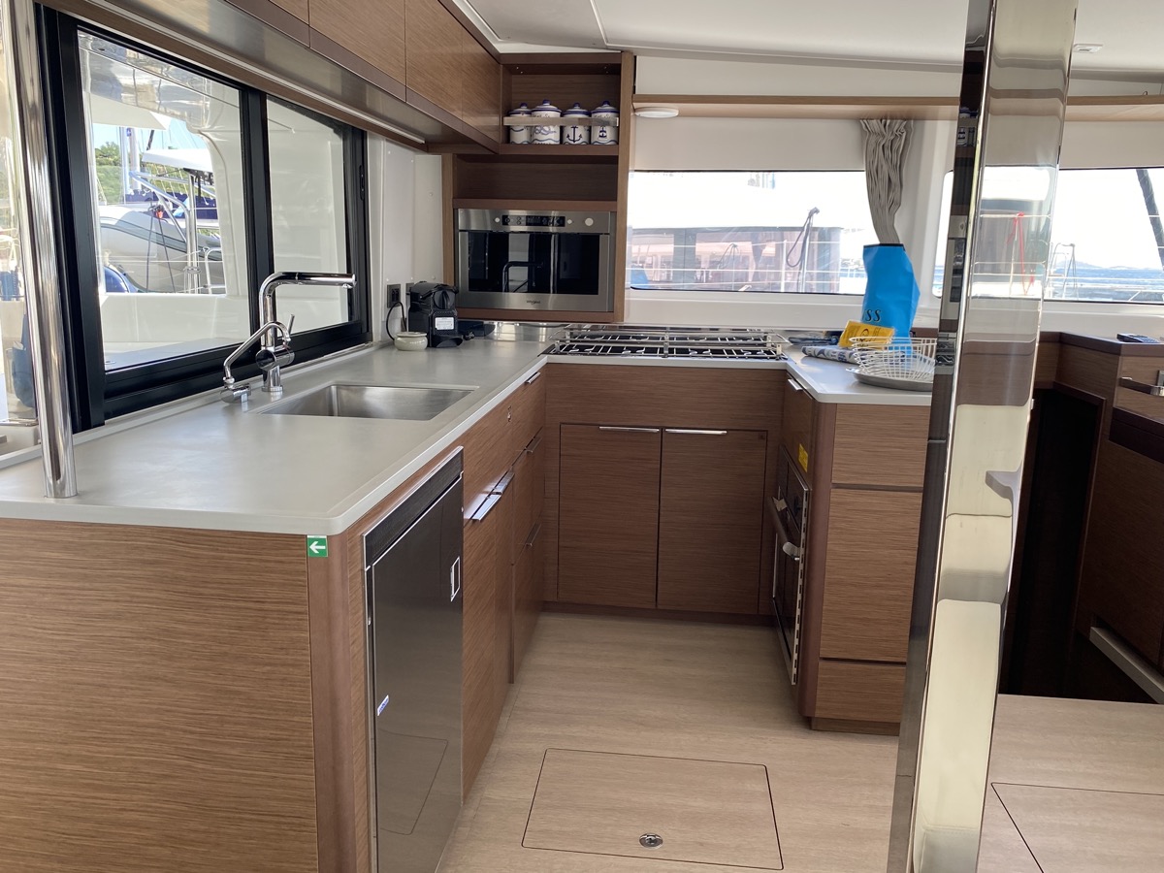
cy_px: 436
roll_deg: -1.8
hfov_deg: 67.3
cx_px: 582
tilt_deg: -10.9
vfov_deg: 53.1
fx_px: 874
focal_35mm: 26
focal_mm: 4.25
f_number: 1.8
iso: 40
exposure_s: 1/122
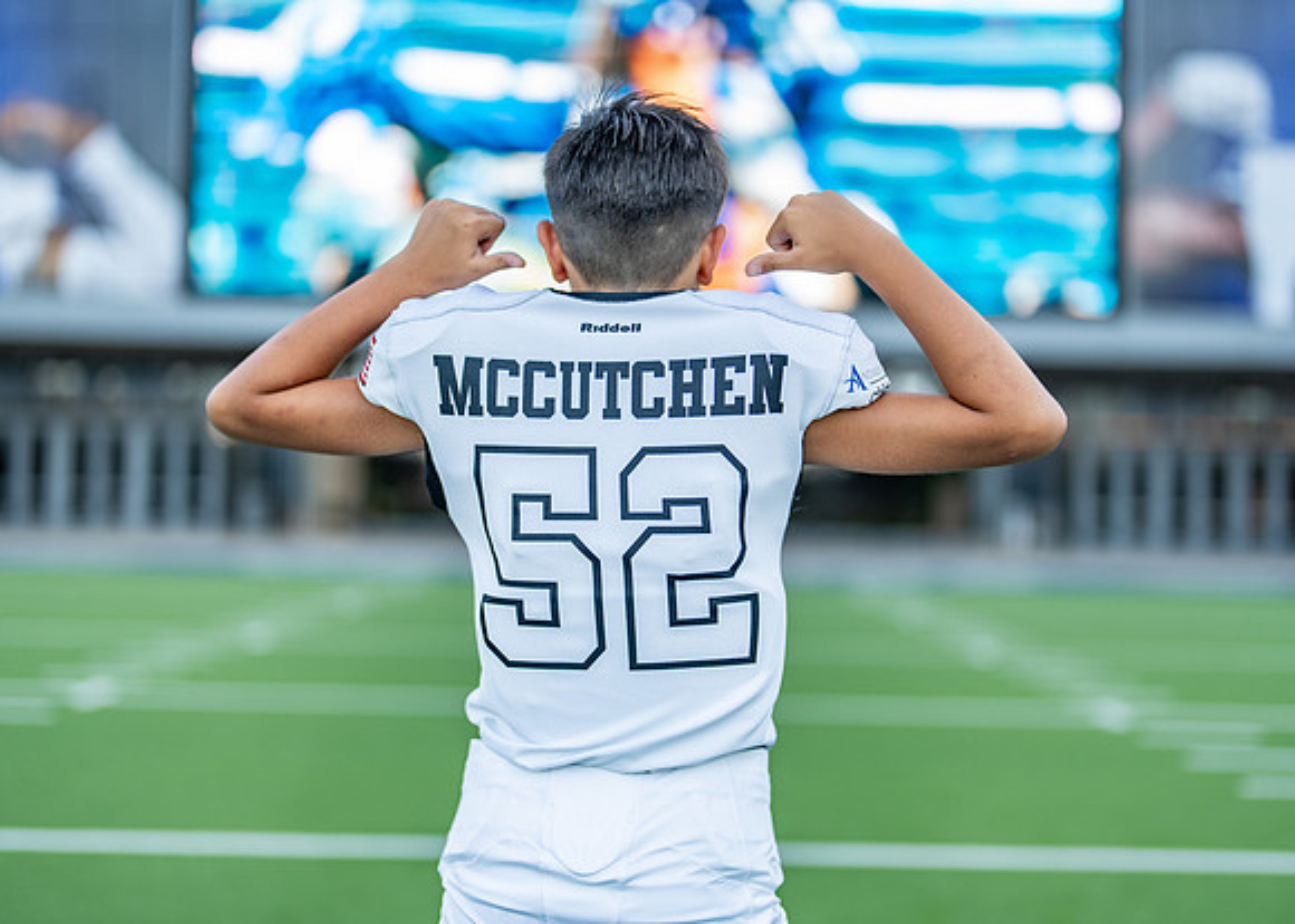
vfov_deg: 26.0
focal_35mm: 54
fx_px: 2004
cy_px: 459
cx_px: 665
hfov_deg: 35.8
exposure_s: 1/800
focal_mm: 50
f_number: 1.2
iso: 100
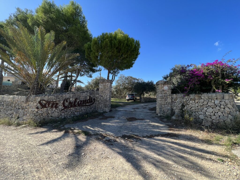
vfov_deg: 89.9
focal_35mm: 13
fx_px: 90
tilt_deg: +3.7
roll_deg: -2.0
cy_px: 90
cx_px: 120
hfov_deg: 106.2
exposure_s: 1/592
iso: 32
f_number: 1.8
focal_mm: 1.57
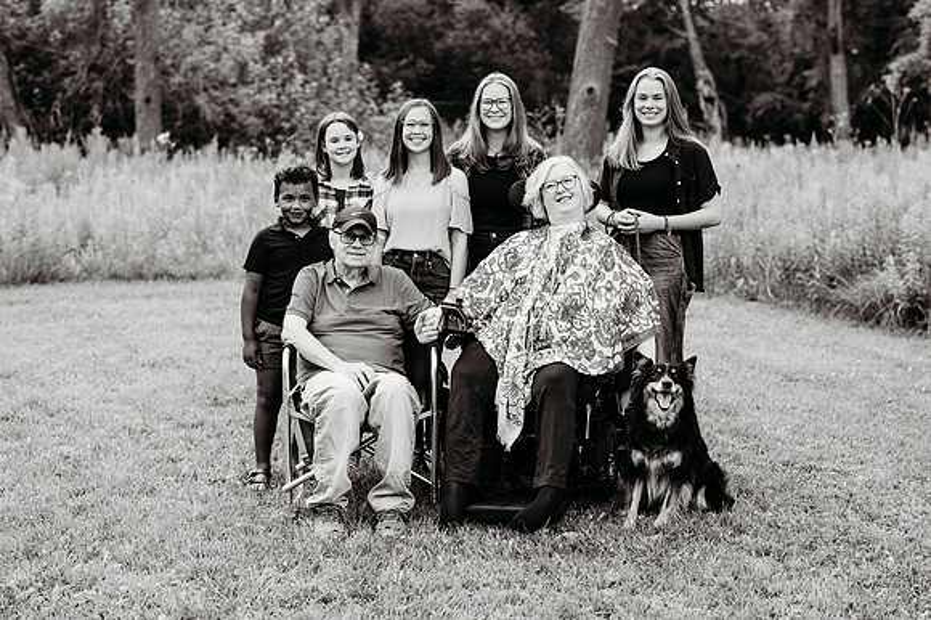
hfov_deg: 34.5
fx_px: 1499
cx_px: 466
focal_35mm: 58
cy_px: 310
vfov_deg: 23.4
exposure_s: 1/320
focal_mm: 58
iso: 400
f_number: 2.8
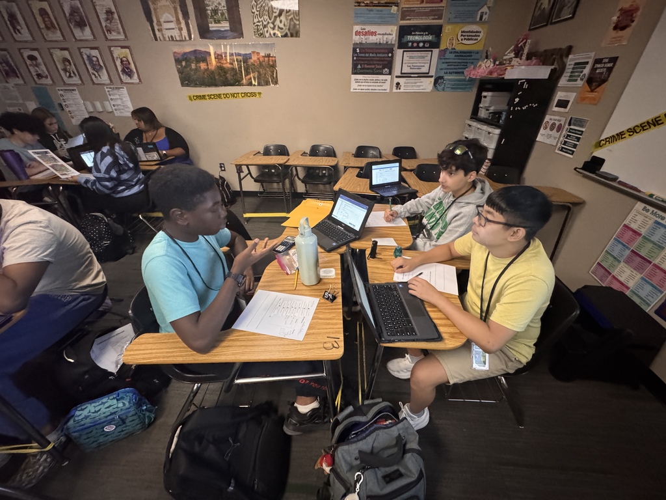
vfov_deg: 85.7
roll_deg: +0.1
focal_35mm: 14
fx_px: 269
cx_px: 333
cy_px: 250
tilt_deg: -33.4
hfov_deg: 102.1
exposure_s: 1/30
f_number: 2.2
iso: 1250
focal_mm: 2.22
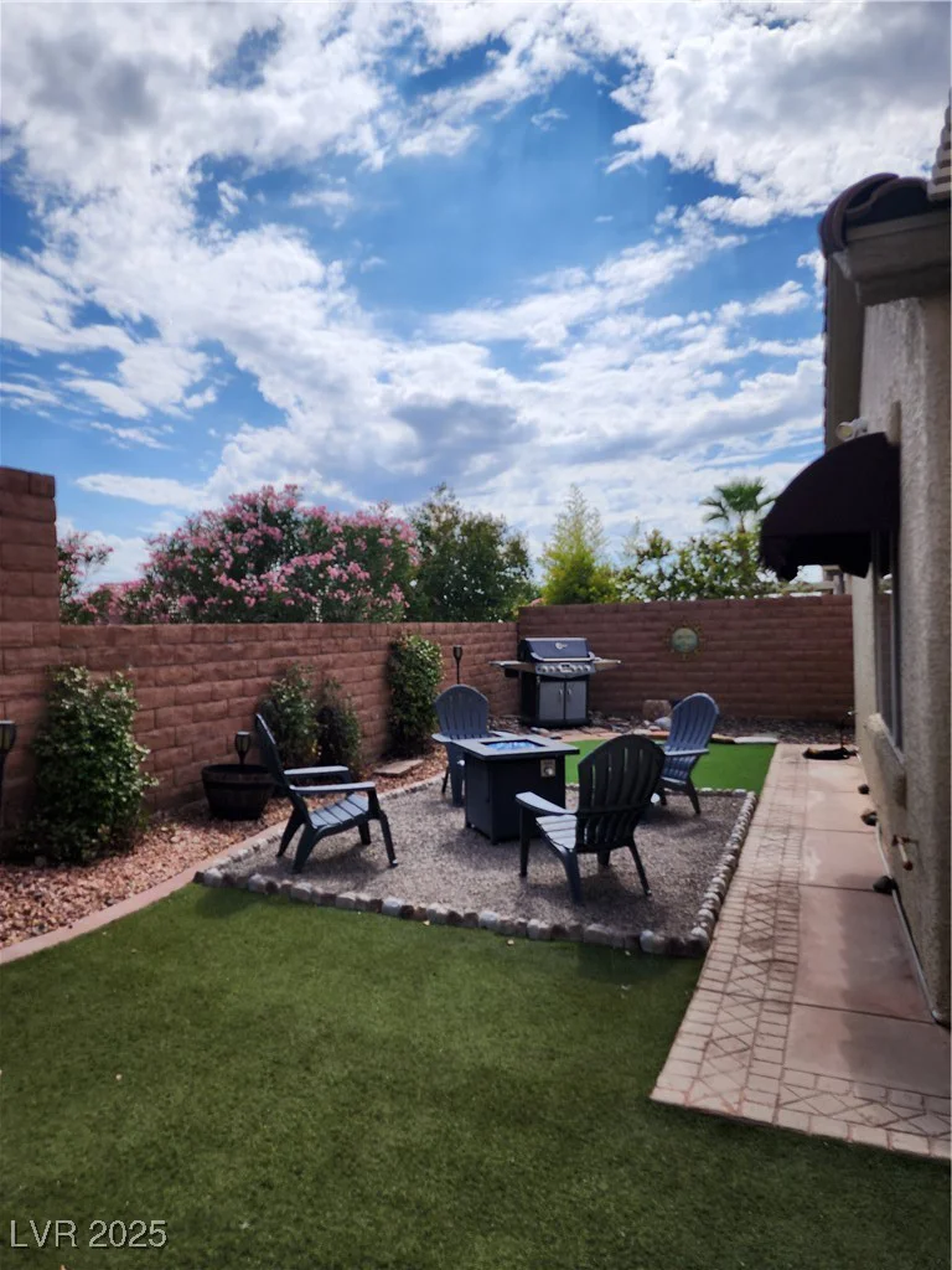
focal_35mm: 23
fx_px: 843
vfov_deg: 73.9
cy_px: 635
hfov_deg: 58.9
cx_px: 476
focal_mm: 6.4
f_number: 1.8
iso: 12
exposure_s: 1/2204
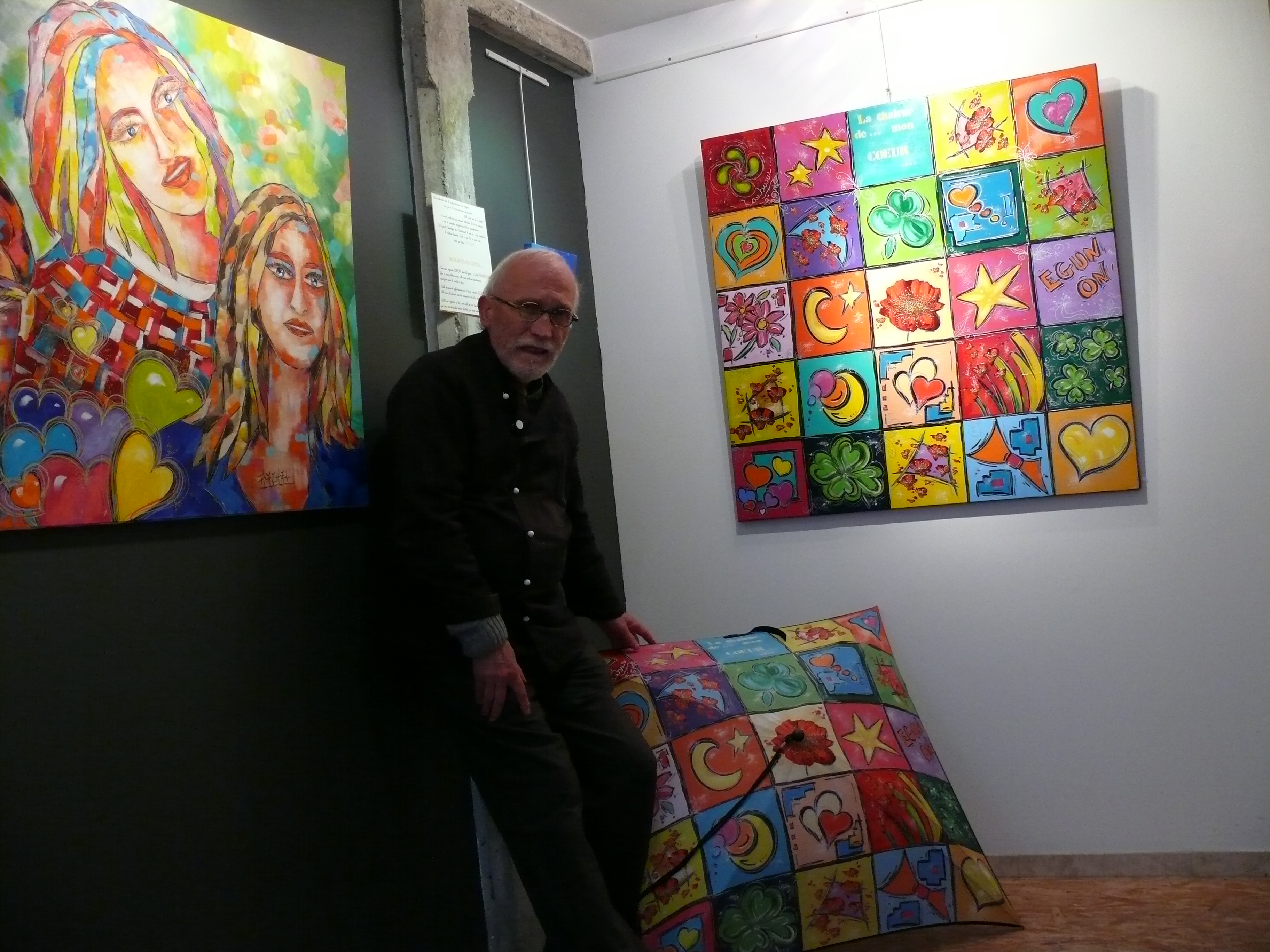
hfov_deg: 52.6
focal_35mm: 35
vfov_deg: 40.7
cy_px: 476
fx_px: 1284
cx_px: 635
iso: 400
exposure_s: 1/50
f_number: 2.8
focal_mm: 7.4
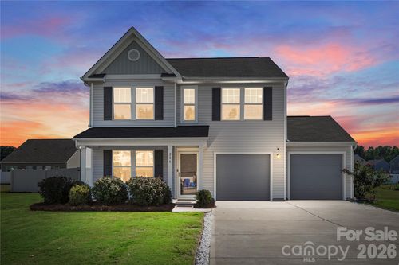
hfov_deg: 61.9
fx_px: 332
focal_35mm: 30
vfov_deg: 43.6
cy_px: 132
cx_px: 200
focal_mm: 20
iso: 100
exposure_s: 1/800
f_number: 4
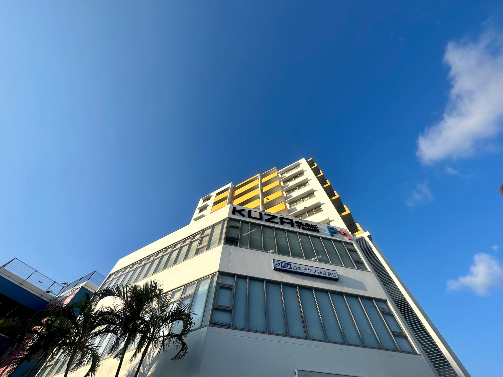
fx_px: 203
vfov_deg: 85.7
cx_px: 252
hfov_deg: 102.1
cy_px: 188
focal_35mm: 14
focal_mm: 2.22
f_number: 2.2
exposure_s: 1/1553
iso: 50
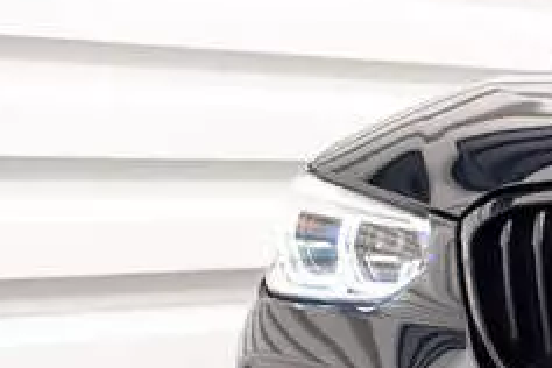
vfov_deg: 9.2
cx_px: 885
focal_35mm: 148
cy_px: 332
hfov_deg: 13.0
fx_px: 2269
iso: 1250
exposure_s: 1/125
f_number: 2.5
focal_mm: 35
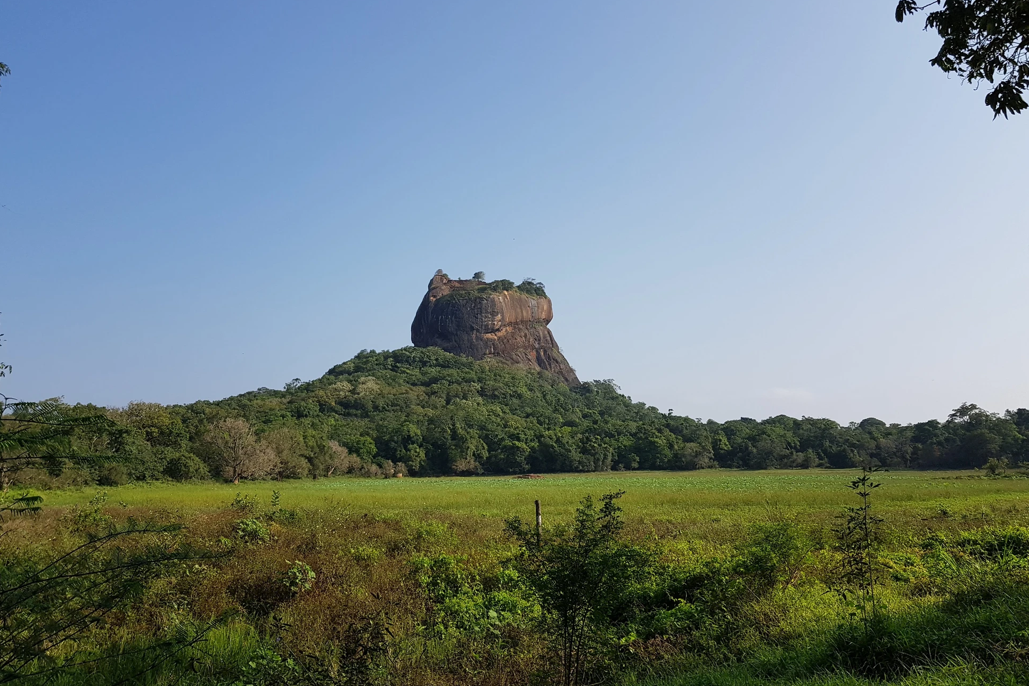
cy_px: 354
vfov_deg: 46.4
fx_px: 800
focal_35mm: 28
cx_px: 510
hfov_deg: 65.5
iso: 40
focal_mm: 4.2
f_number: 1.7
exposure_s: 1/2288
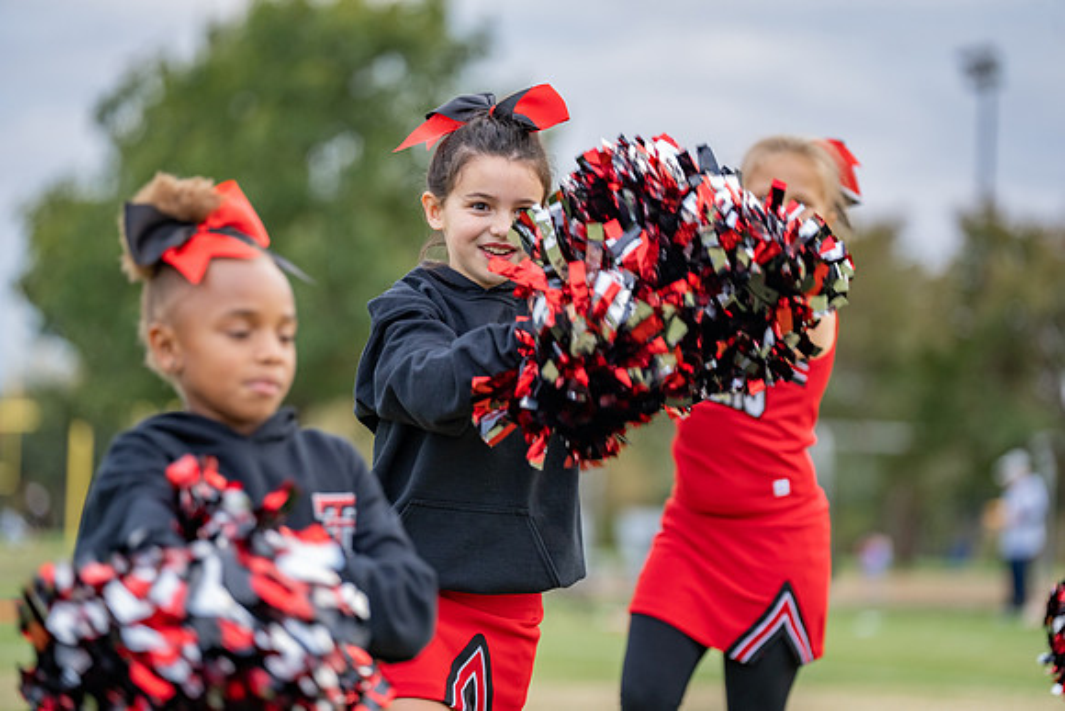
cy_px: 356
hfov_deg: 14.2
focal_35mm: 145
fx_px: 4290
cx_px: 532
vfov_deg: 9.5
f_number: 2.8
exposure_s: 1/500
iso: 500
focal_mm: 145
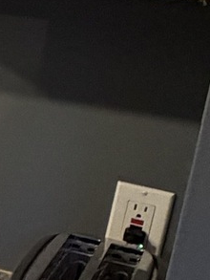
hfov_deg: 9.3
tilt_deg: -11.7
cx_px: -492
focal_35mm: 110
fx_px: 889
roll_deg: -5.1
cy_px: 101
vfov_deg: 17.8
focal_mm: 2.22
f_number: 2.2
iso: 320
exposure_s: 1/60
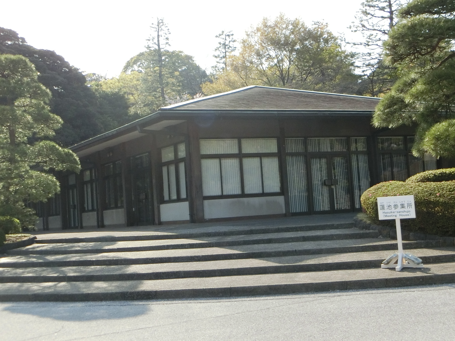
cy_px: 170
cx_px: 228
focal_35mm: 60
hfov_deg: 32.2
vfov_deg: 24.4
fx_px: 789
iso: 400
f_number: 5
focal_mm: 10.7
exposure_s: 1/1000
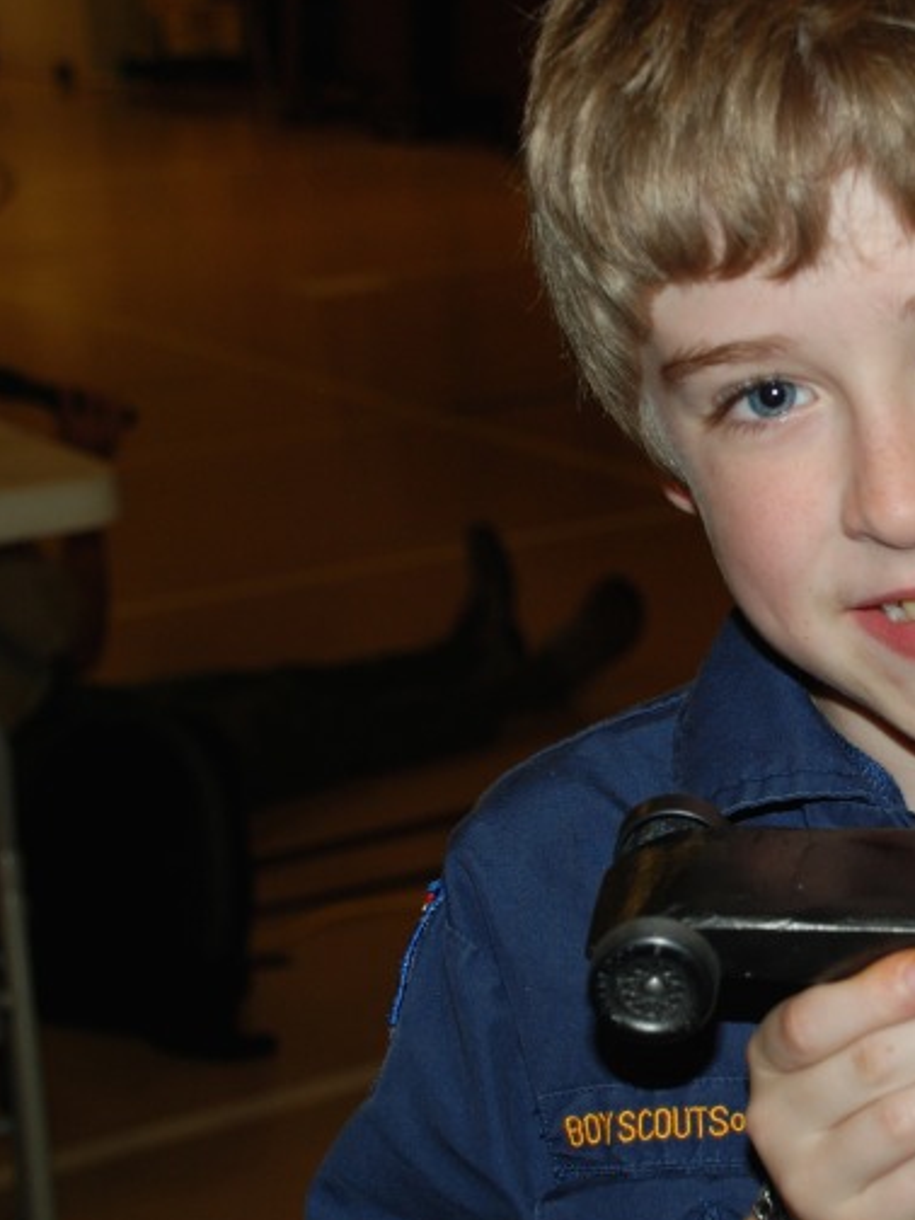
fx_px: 3206
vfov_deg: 21.5
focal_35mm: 91
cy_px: 652
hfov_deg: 16.0
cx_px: 828
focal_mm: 31
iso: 200
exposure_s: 1/60
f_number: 4.2
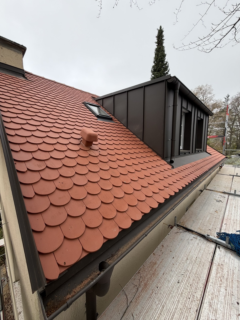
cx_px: 120
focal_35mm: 14
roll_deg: -0.2
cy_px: 160
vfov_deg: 102.1
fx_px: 129
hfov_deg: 85.7
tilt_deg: -6.8
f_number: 2.2
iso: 50
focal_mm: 2.22
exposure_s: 1/321
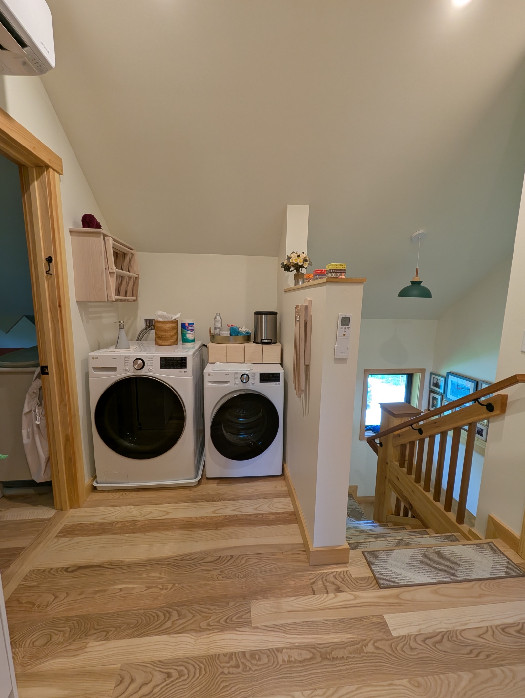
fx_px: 262
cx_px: 262
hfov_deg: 90.1
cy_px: 349
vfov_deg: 106.1
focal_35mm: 13
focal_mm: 1.95
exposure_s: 1/40
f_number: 2.2
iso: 100
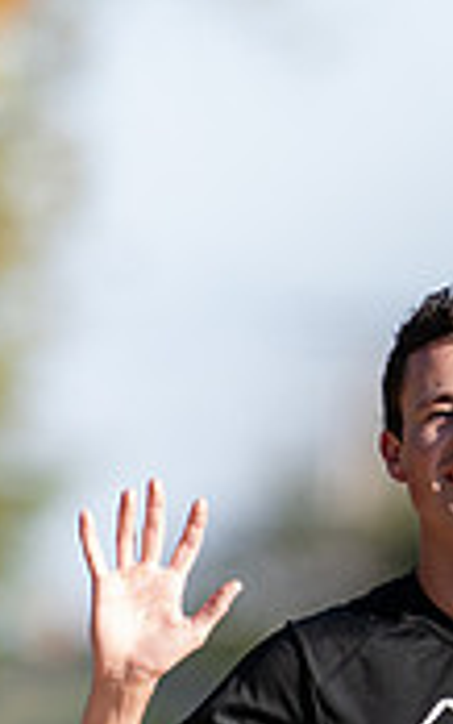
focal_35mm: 1020
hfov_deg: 1.3
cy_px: 568
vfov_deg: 2.1
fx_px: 20115
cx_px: 611
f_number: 4
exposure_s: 1/640
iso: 200
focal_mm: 300
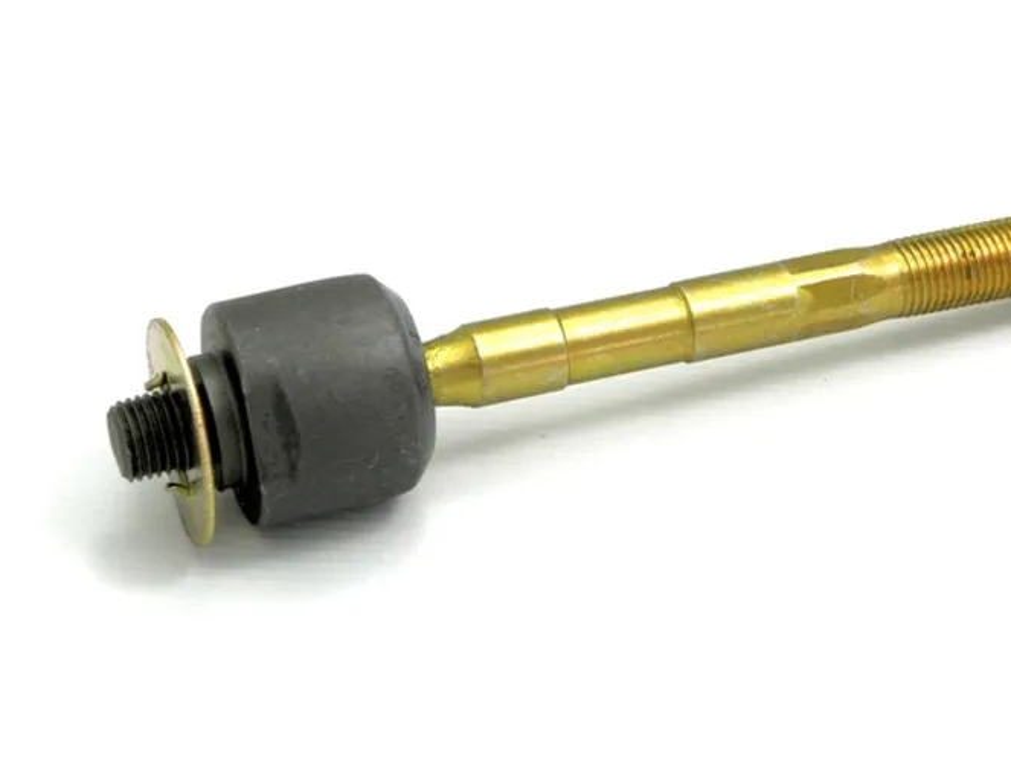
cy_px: 366
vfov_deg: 14.9
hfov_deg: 19.8
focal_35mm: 99
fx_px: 2891
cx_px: 605
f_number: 4.2
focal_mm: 14.6
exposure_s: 1/160
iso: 160
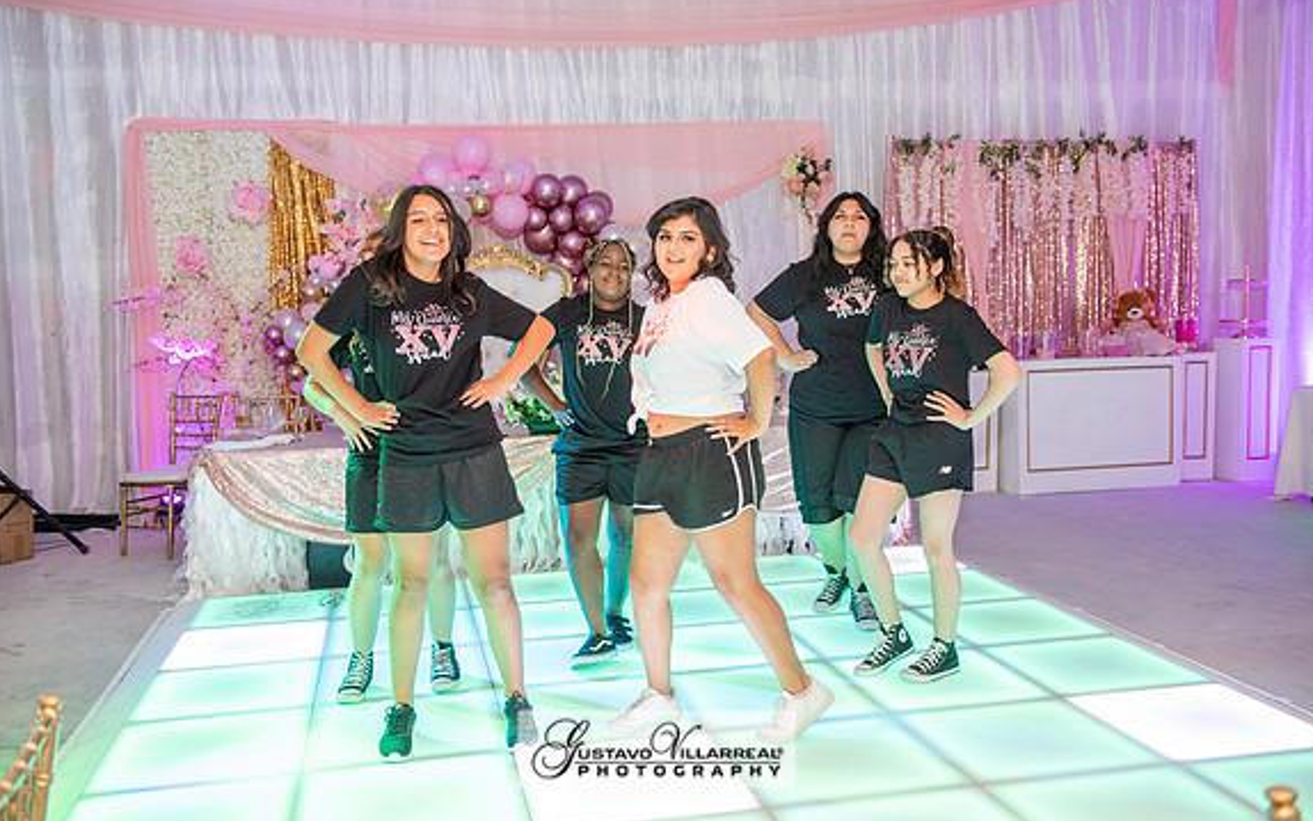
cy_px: 394
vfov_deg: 36.3
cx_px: 656
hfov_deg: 55.3
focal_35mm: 35
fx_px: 1253
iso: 1250
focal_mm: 34
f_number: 4
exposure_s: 1/60
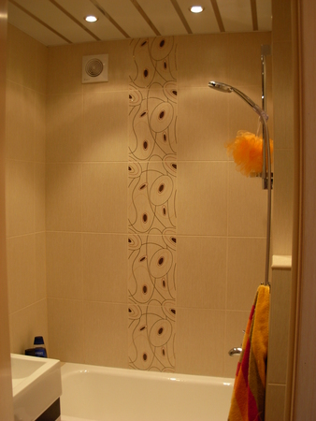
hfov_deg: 37.8
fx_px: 462
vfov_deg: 49.0
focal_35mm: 38
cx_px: 158
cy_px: 210
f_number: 2.9
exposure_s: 1/16.4
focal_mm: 6.3
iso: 79
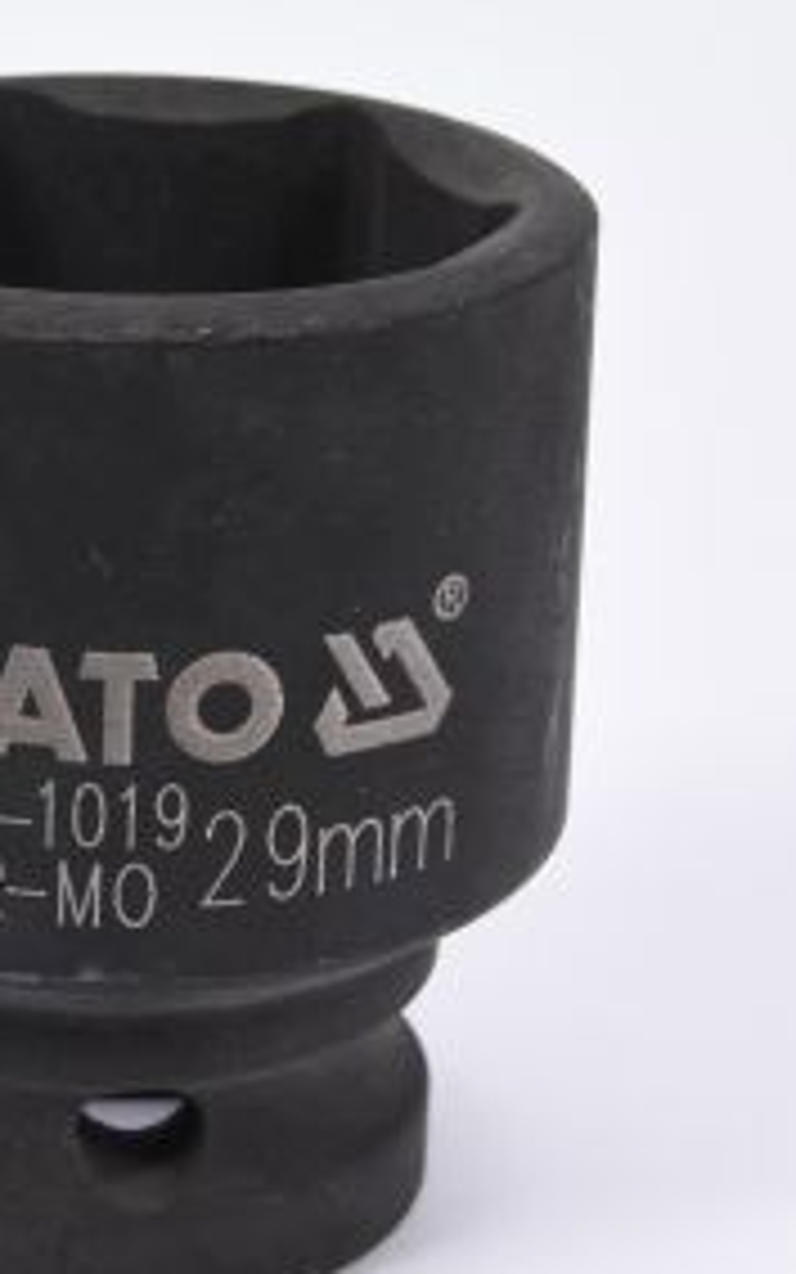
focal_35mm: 148
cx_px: 146
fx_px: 5134
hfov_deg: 8.8
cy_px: 675
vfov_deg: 14.1
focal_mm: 50
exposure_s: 1/125
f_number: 16
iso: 250
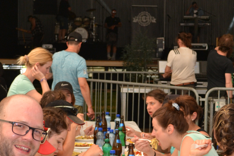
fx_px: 689
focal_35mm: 106
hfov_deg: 19.3
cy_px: 115
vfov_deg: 12.9
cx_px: 123
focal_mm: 30
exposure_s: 1/125
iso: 360
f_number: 4.5
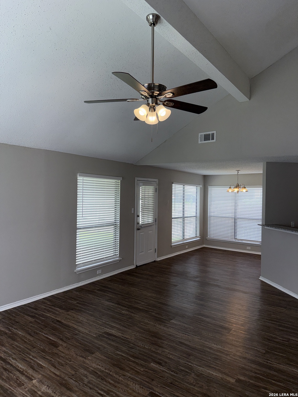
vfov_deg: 71.6
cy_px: 198
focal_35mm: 24
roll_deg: -1.4
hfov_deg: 56.8
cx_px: 149
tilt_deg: -0.4
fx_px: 275
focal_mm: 6.76
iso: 50
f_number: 1.78
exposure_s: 1/565
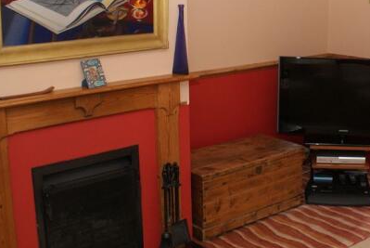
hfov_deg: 36.0
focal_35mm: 54
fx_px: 556
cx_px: 279
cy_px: 80
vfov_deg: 25.0
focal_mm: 22
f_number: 5.6
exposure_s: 1/60
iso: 400
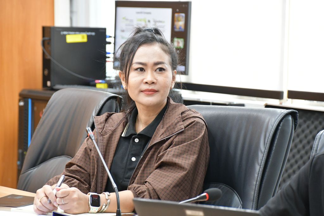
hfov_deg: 11.8
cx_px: 162
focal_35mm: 174
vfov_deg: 7.9
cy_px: 108
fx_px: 1566
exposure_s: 1/60
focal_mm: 116
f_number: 5.6
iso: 3200
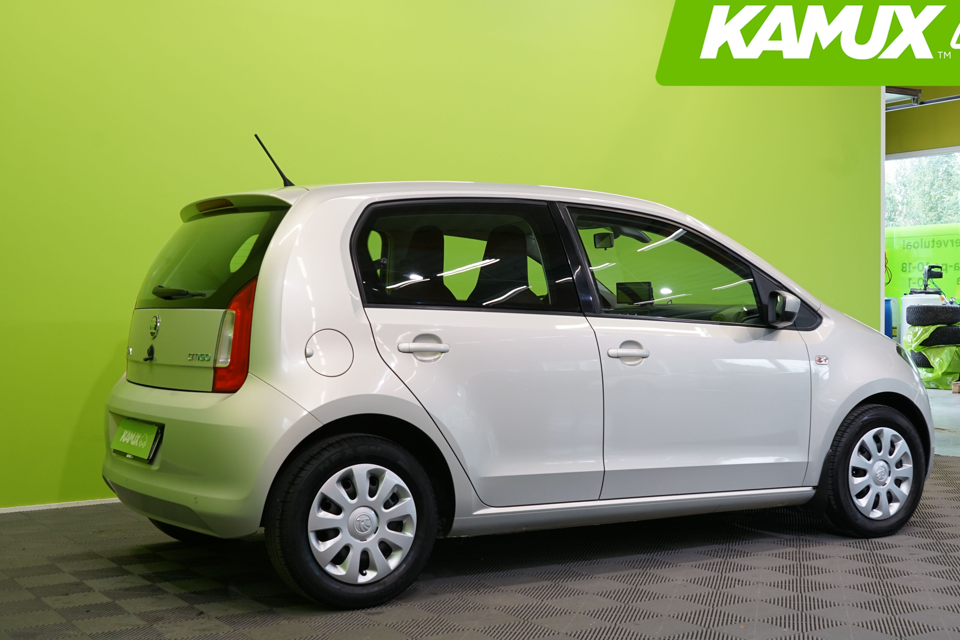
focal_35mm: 48
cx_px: 499
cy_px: 354
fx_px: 1280
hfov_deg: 41.1
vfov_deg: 28.1
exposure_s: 1/30
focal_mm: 37
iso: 500
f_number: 6.3
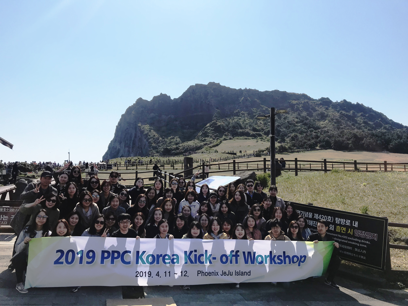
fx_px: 330
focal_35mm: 28
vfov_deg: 49.7
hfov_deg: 63.4
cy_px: 153
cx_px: 204
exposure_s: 1/4566
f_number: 1.8
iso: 20
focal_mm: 3.99
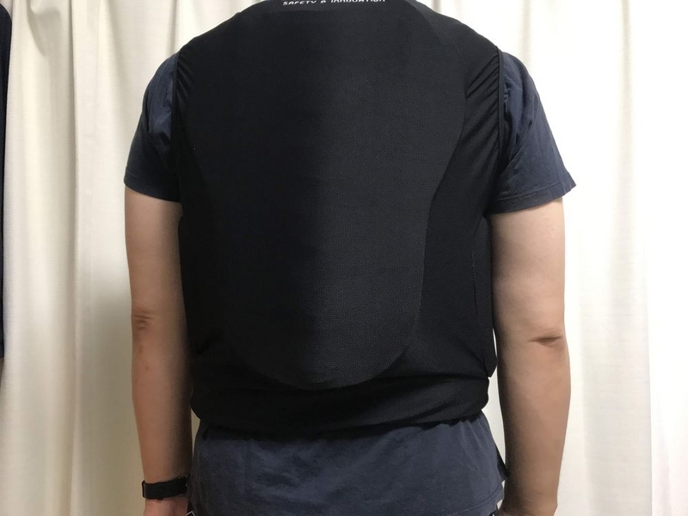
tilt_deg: +3.0
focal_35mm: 28
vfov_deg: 49.7
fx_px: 557
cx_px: 344
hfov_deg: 63.4
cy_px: 258
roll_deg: +0.5
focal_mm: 3.99
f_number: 1.8
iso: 160
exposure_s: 1/33
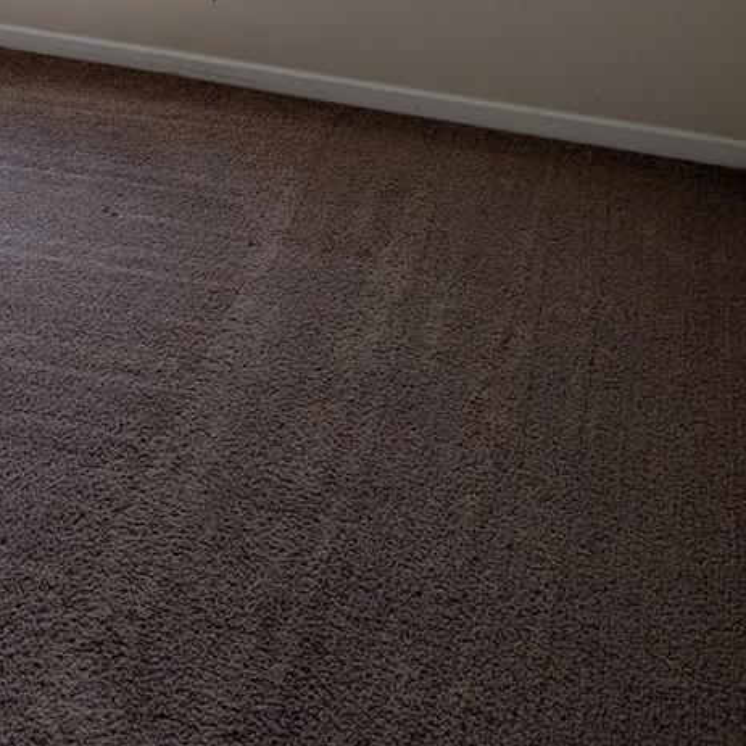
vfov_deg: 27.3
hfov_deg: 30.4
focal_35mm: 55
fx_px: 1341
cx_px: 159
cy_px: -156
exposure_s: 1/217
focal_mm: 6.9
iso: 23
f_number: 1.68
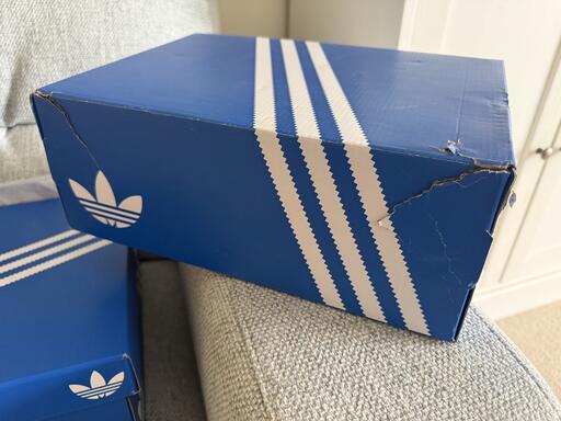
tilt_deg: -32.1
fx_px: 389
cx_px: 280
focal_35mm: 24
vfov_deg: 56.8
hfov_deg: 71.6
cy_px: 210
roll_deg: -2.3
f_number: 1.78
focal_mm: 6.76
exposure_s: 1/60
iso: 640
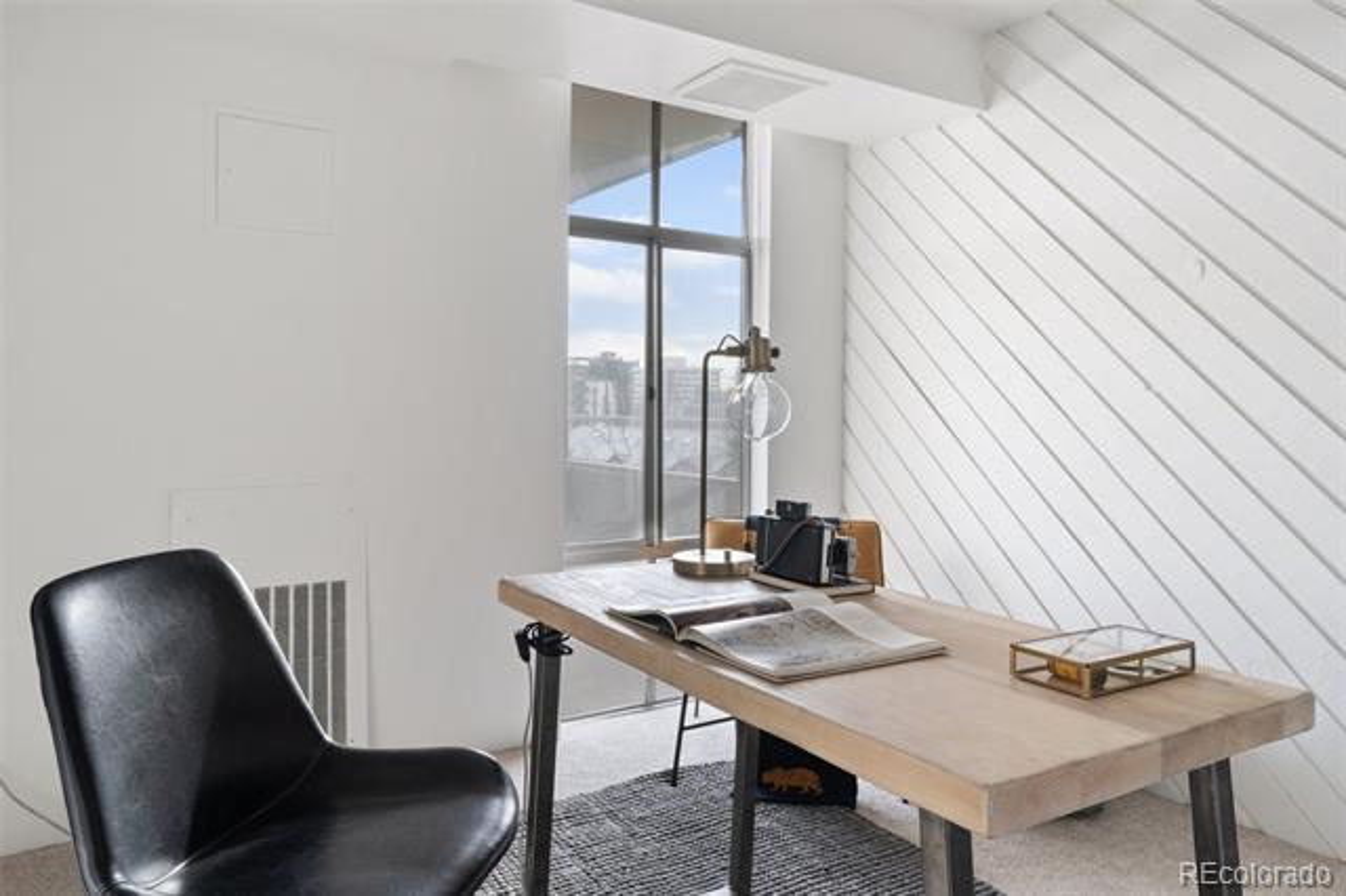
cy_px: 448
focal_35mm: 24
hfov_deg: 73.8
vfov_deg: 53.1
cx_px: 673
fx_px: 897
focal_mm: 24
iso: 250
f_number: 8
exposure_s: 1/8
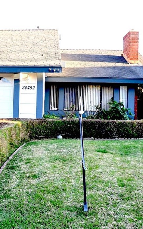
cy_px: 114
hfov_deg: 29.5
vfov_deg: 47.2
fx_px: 262
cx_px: 19
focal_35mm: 42
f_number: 5.6
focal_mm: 18
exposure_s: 1/125
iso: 200
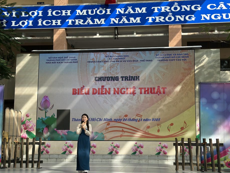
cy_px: 90
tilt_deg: +9.4
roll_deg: -0.4
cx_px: 113
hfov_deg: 36.8
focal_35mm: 52
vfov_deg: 28.0
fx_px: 345
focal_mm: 6.86
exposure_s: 1/1289
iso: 80
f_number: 1.78
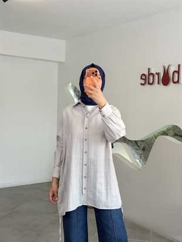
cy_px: 121
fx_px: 336
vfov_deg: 39.6
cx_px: 91
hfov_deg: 30.3
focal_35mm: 48
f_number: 1.78
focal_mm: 6.76
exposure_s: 1/159
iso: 50
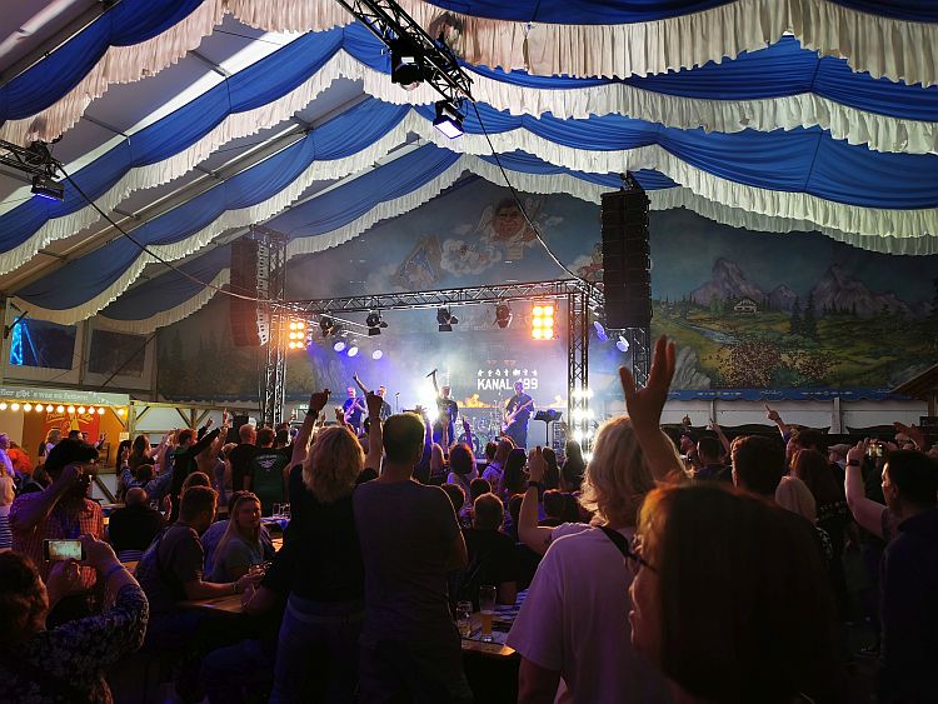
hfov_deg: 65.3
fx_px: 732
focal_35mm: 27
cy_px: 352
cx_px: 469
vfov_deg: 51.4
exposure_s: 1/100
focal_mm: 5.56
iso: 64
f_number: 1.6
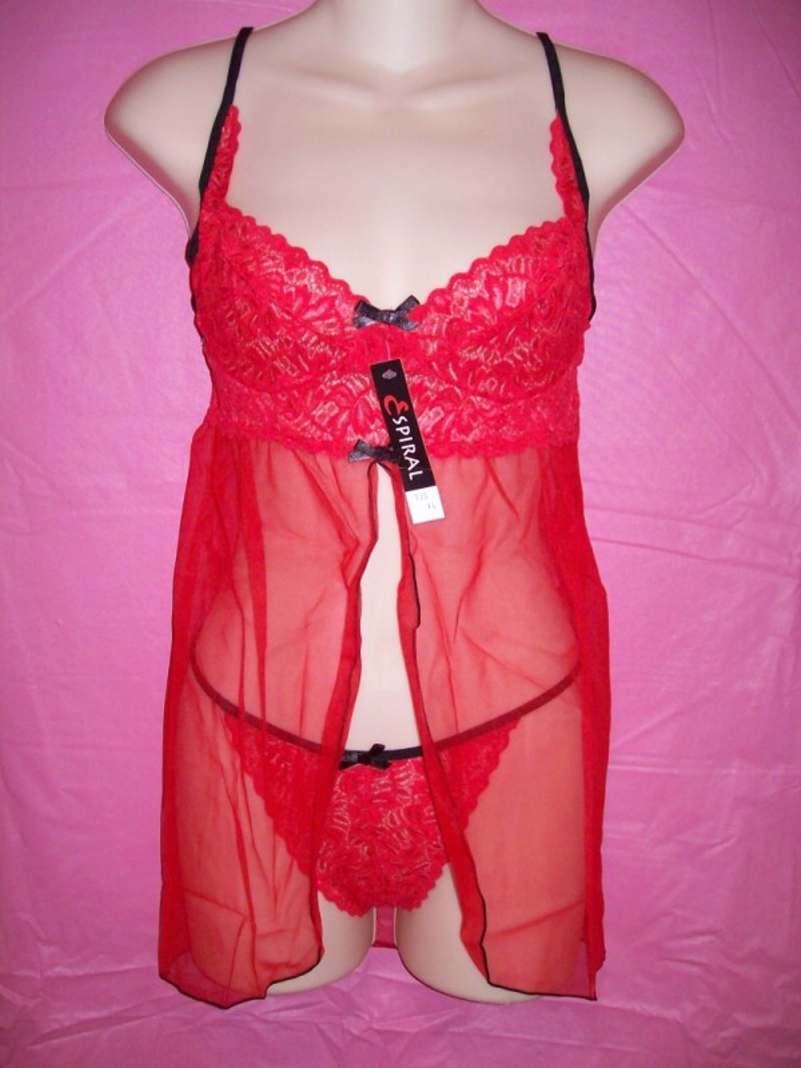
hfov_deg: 39.7
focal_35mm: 36
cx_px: 400
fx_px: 1111
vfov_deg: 51.4
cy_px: 534
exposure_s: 1/64
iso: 80
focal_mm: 6
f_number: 2.7
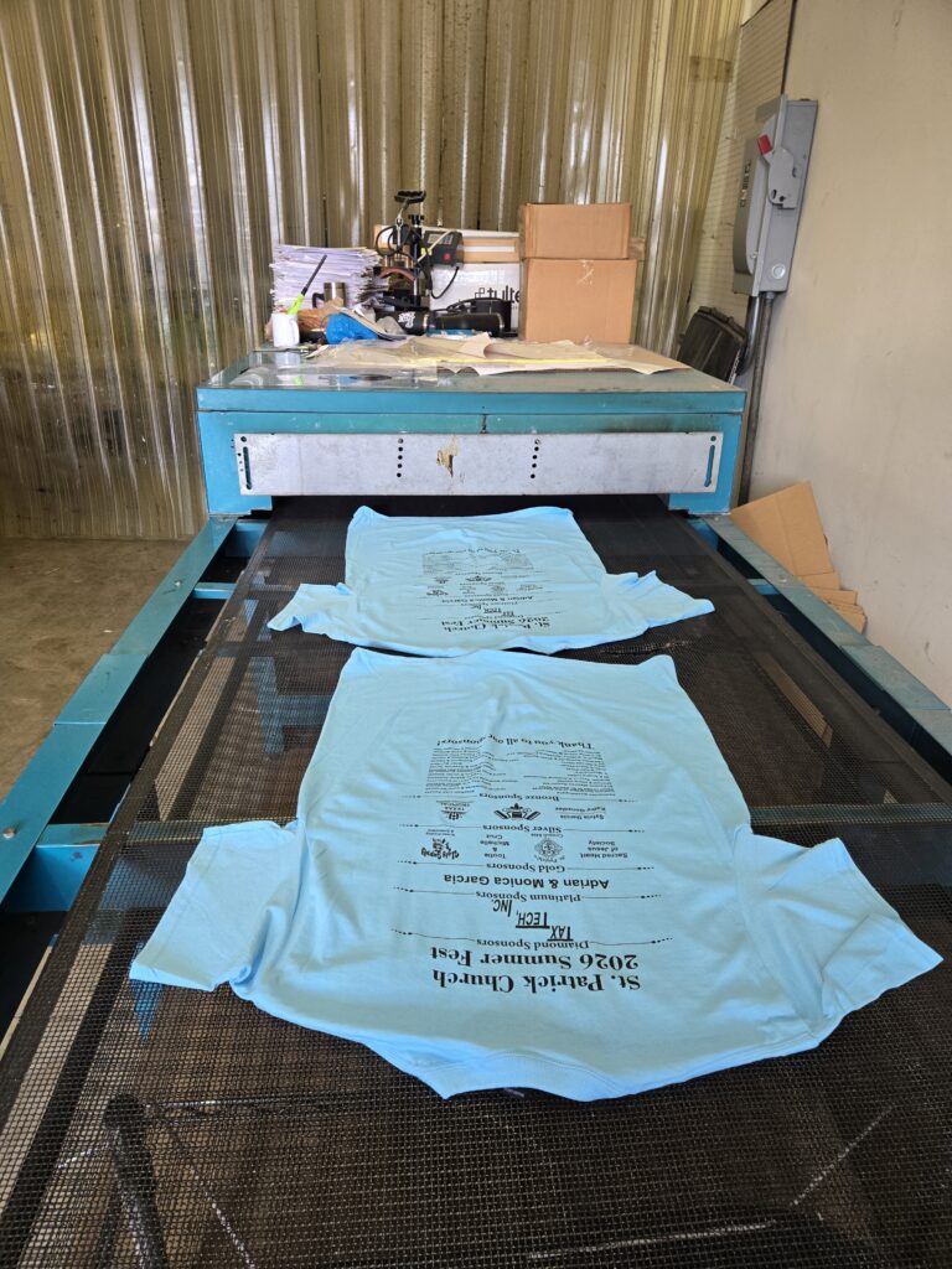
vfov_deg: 73.9
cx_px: 476
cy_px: 634
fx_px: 843
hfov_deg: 58.9
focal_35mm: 23
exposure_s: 1/120
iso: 250
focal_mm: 5.4
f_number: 1.8
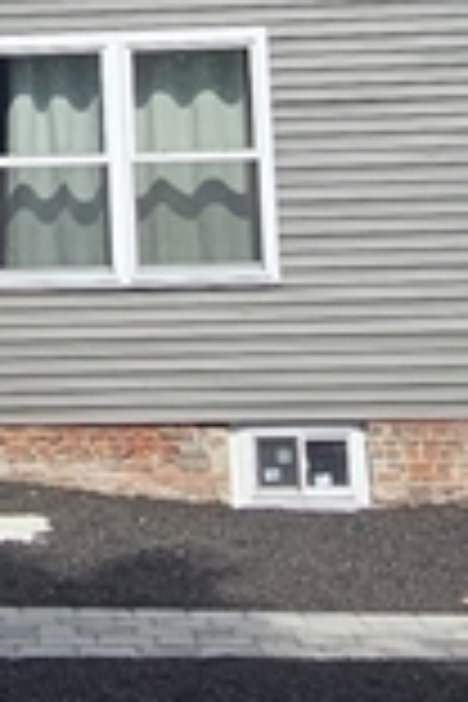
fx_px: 1735
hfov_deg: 14.7
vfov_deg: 22.2
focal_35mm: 89
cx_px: -130
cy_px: 40
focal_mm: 2.2
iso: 50
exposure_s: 1/2423
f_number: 2.2
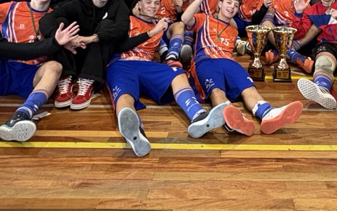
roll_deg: -1.2
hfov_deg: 45.2
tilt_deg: -5.8
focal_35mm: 43
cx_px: 237
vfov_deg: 27.1
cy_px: -27
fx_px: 395
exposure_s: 1/50
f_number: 2.2
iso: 320
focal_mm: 2.22
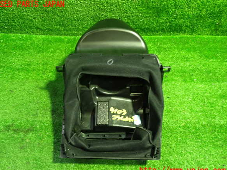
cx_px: 111
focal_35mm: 31
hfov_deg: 58.4
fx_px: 203
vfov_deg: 45.4
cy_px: 88
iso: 640
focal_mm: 5.4
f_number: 2.3
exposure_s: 1/30
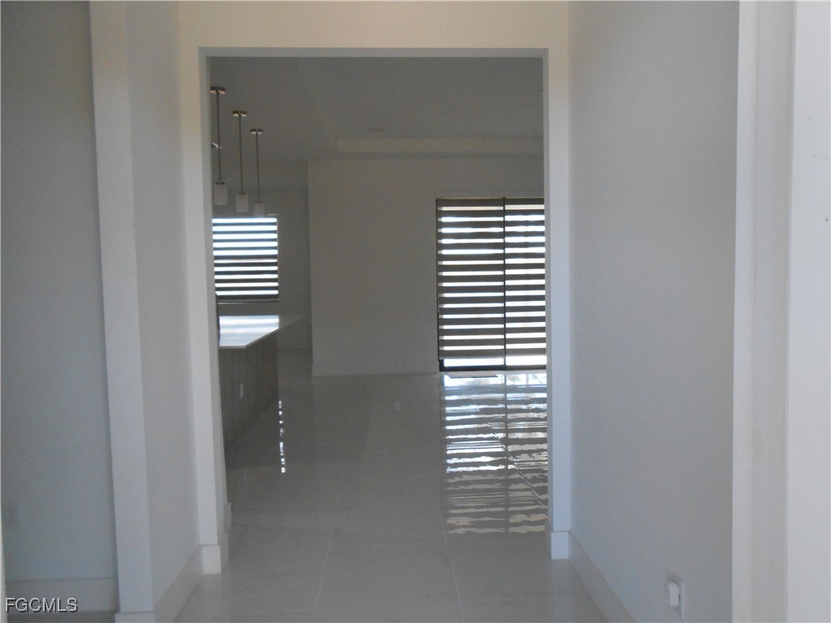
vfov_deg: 53.1
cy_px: 312
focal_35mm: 26
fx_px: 624
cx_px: 416
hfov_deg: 67.3
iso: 400
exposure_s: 1/160
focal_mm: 4.6
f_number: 3.5
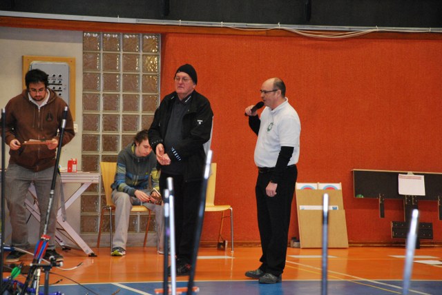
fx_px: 1843
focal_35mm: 150
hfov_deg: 13.7
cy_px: 148
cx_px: 221
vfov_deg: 9.2
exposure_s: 1/60
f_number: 5.6
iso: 1400
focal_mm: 100
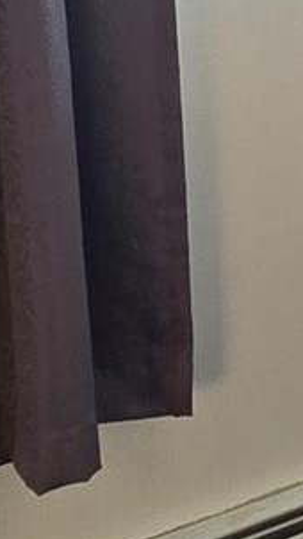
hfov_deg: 9.5
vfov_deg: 18.2
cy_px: -207
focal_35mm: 108
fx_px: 1542
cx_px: 807
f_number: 2.2
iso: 100
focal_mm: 2.2
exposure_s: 1/60
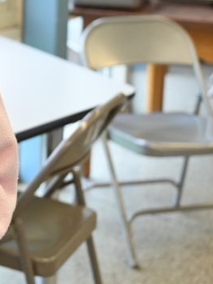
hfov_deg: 12.2
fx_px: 911
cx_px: -177
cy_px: 21
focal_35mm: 111
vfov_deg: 17.4
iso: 1000
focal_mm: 40
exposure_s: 1/125
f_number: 4
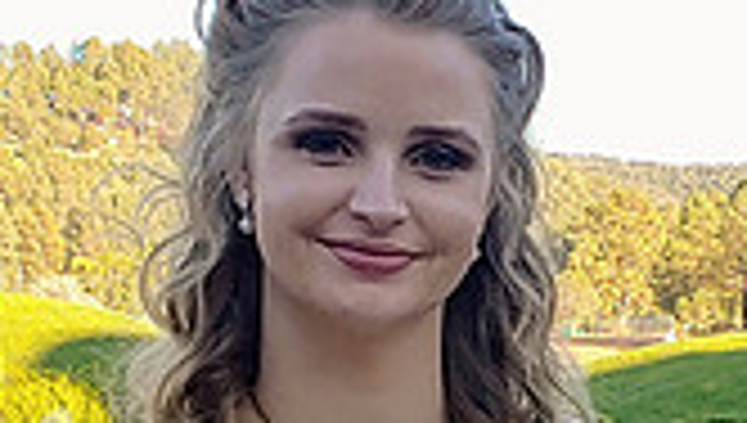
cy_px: 538
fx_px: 2639
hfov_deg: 16.0
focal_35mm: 133
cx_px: 567
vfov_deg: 9.0
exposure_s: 1/369
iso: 50
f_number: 1.5
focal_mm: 4.23
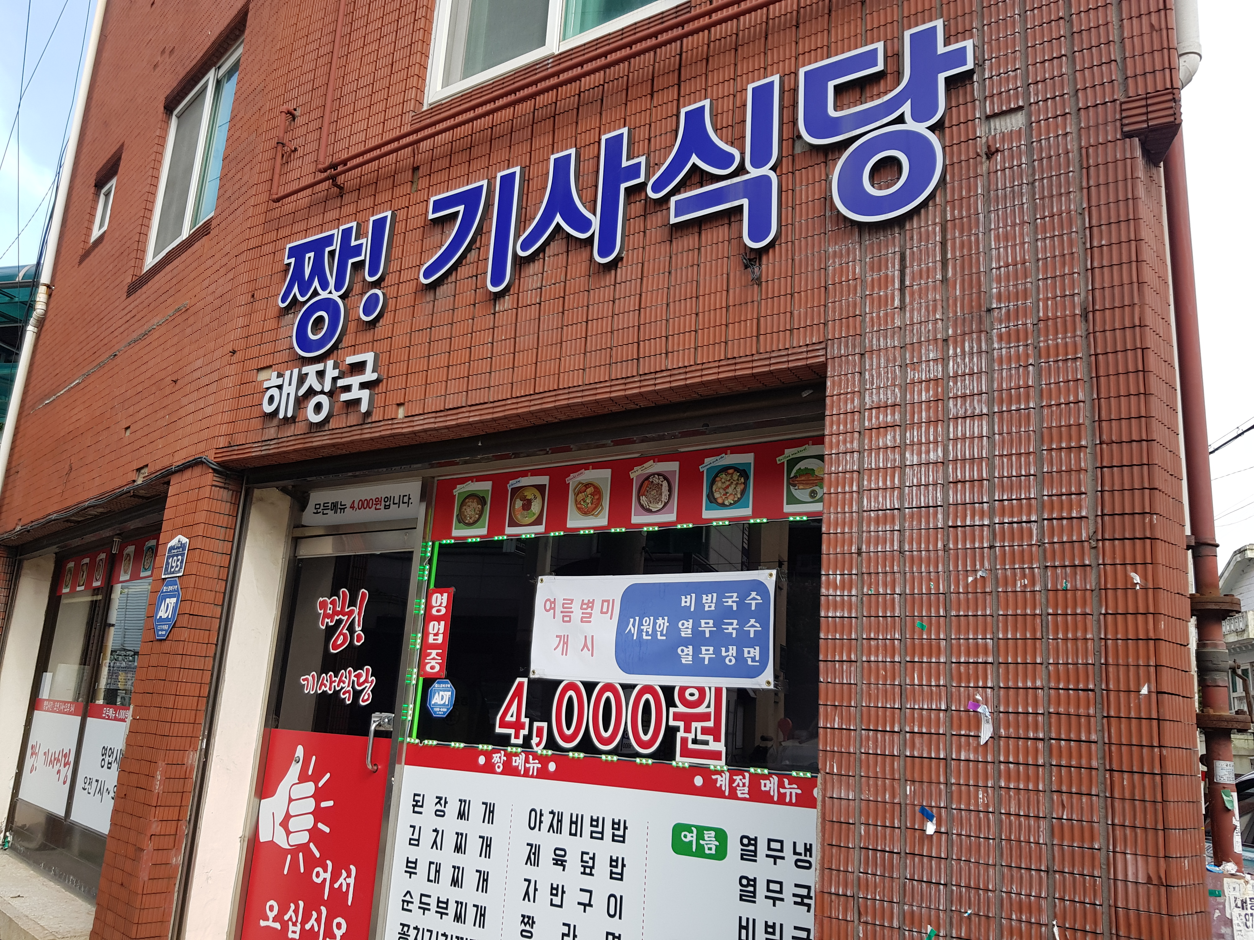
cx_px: 627
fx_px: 942
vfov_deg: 53.1
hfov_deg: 67.3
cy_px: 470
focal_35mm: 26
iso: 40
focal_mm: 4.2
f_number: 1.7
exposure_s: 1/830
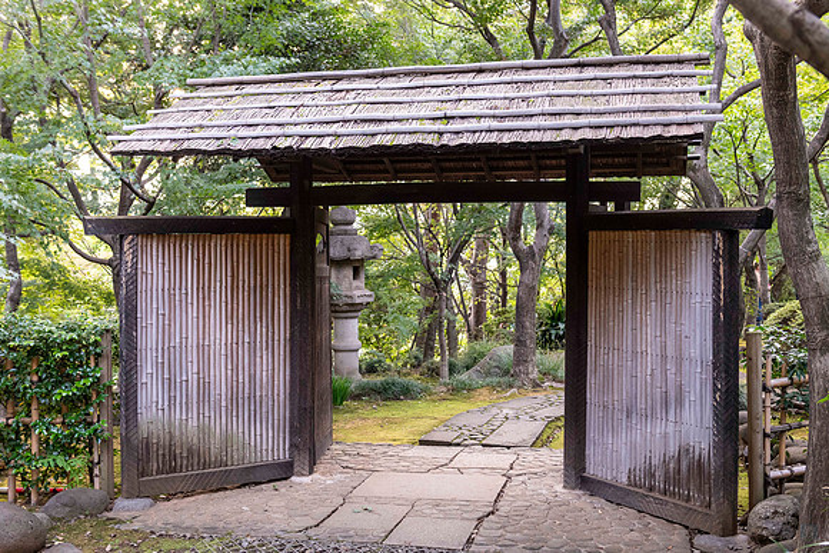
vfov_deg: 32.1
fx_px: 962
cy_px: 276
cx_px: 414
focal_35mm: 42
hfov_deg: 46.6
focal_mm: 40
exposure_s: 1/80
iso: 1250
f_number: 4.5
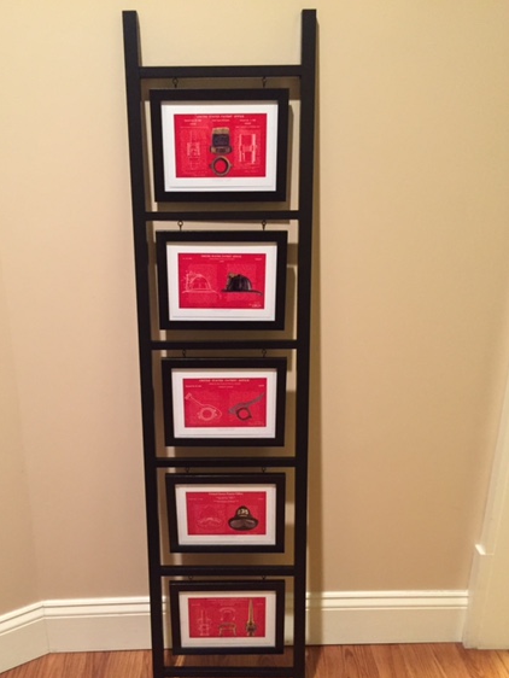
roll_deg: -1.3
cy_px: 385
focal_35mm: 33
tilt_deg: -22.0
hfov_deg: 42.9
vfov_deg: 55.1
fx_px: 646
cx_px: 224
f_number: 2.2
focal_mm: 4.15
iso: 250
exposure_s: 1/20
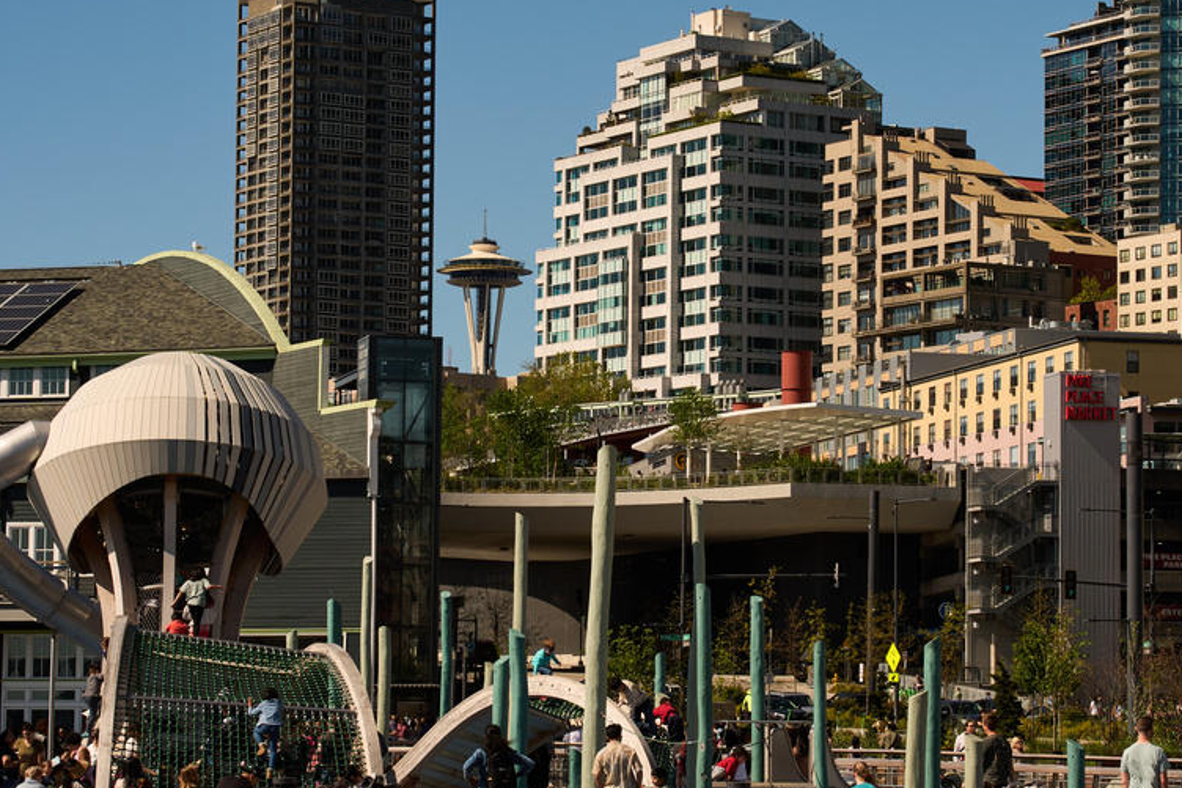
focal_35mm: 113
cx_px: 726
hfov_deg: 18.1
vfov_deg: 12.1
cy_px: 403
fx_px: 3709
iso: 250
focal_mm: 83
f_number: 13
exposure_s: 1/500
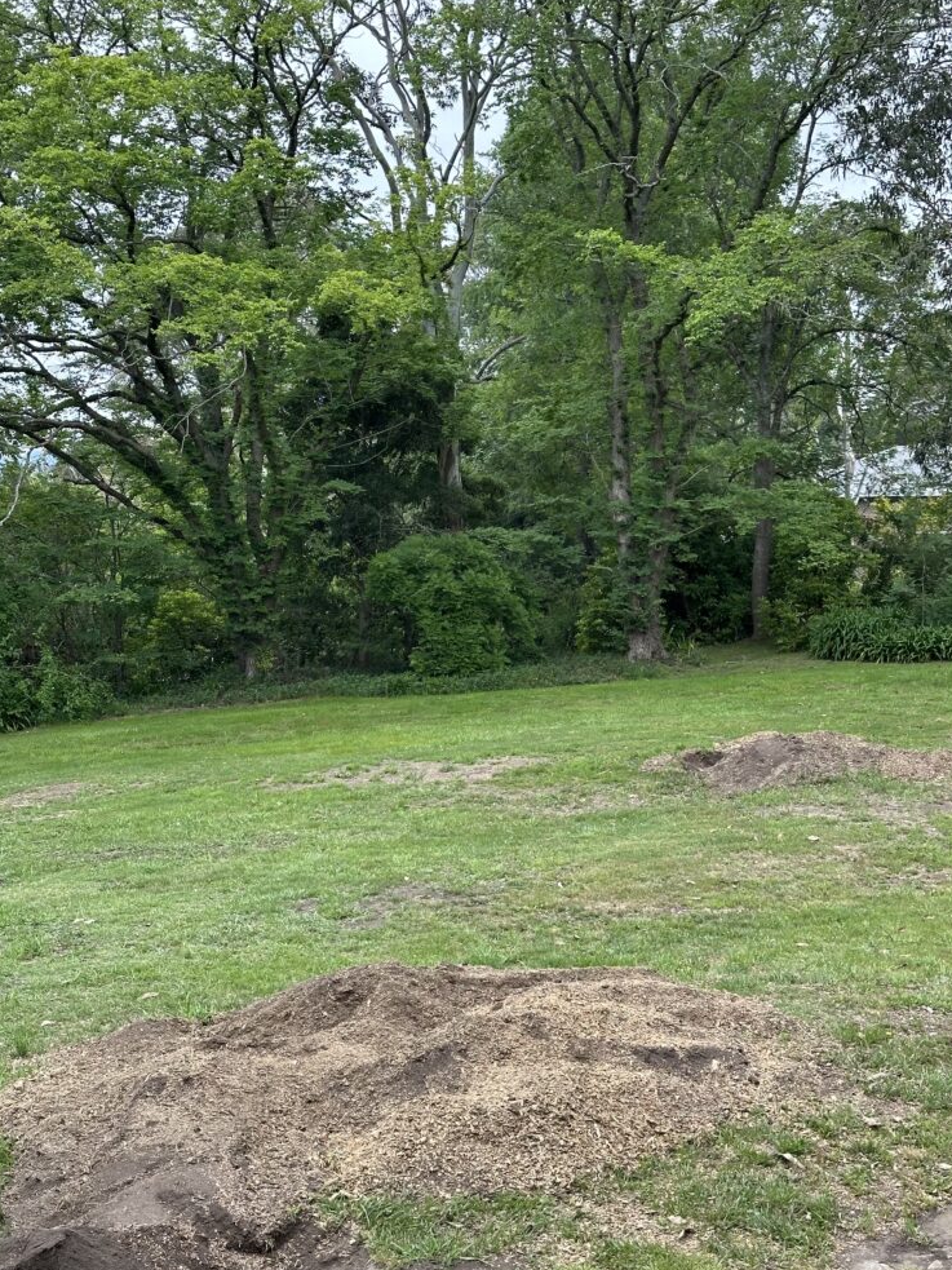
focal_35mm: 50
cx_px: 473
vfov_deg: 38.2
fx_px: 1834
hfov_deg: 29.1
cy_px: 618
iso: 64
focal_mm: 6.86
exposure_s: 1/709
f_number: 1.78
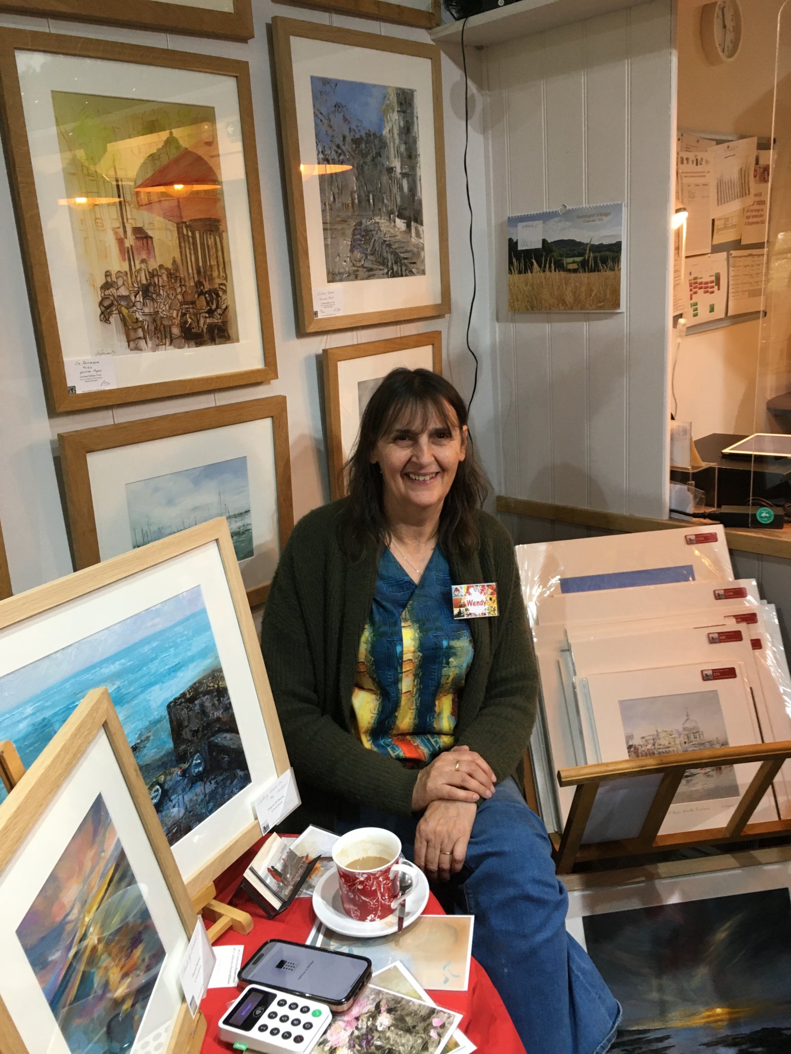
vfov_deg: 61.7
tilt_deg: -14.6
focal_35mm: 29
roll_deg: +4.2
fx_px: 884
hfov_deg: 48.2
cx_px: 396
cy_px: 527
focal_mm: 4.15
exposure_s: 1/33
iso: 125
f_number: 2.2
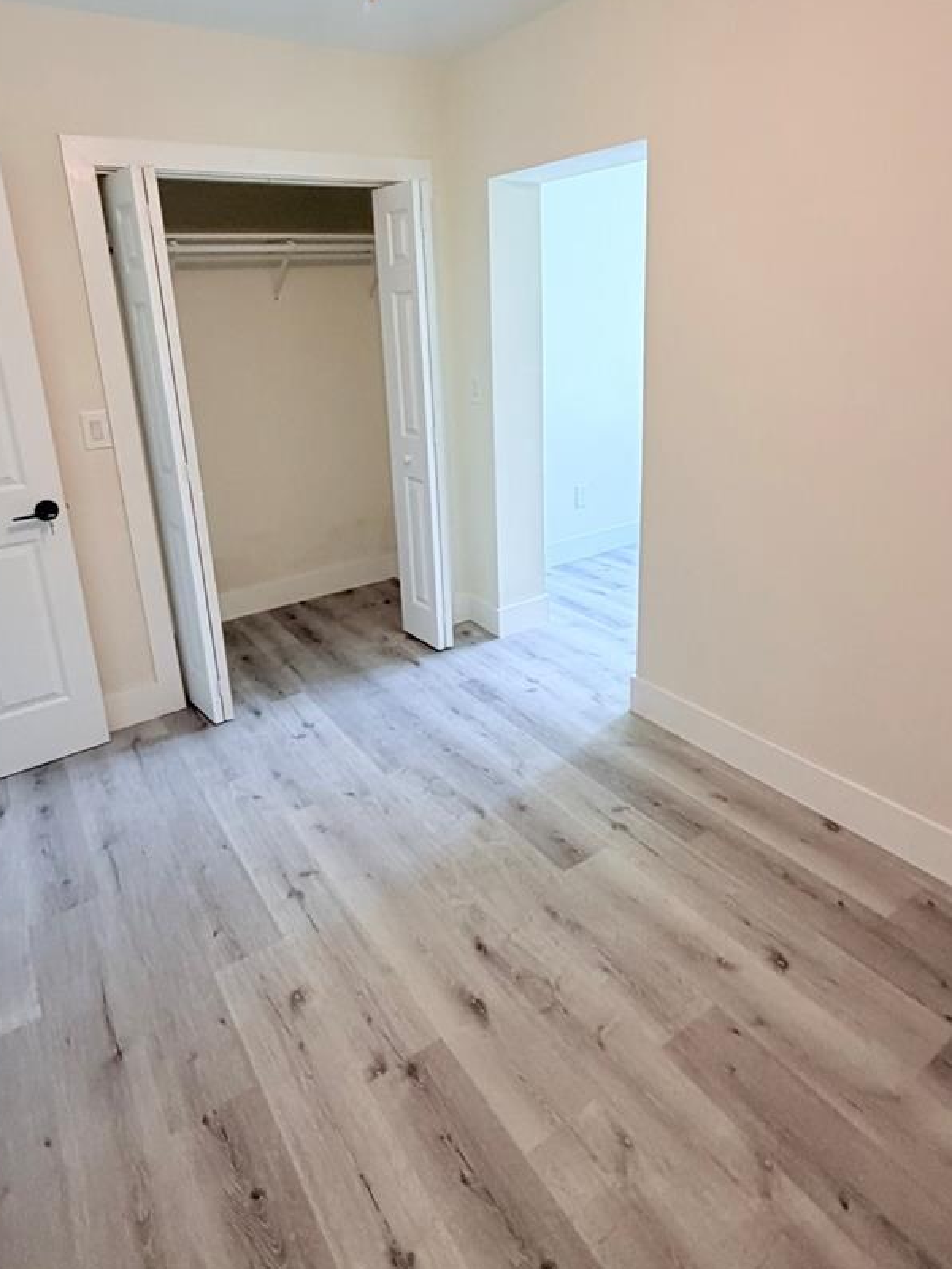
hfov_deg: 63.4
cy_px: 528
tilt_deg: -15.8
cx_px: 462
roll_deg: +3.9
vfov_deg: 78.4
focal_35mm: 21
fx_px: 770
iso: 320
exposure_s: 1/60
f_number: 2.2
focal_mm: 2.22
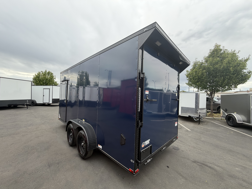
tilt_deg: +0.5
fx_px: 102
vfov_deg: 85.7
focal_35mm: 14
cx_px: 126
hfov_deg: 102.1
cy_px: 94
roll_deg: -1.2
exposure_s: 1/140
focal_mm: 2.22
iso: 64
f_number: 2.2
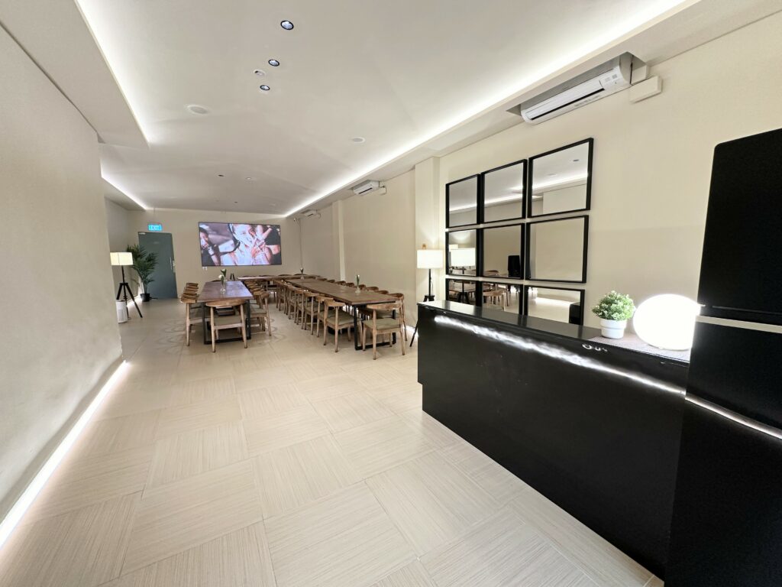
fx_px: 316
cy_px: 294
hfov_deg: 102.1
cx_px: 391
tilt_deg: -6.5
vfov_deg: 85.7
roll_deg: +0.7
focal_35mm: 14
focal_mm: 2.22
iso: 250
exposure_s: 1/60
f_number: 2.2
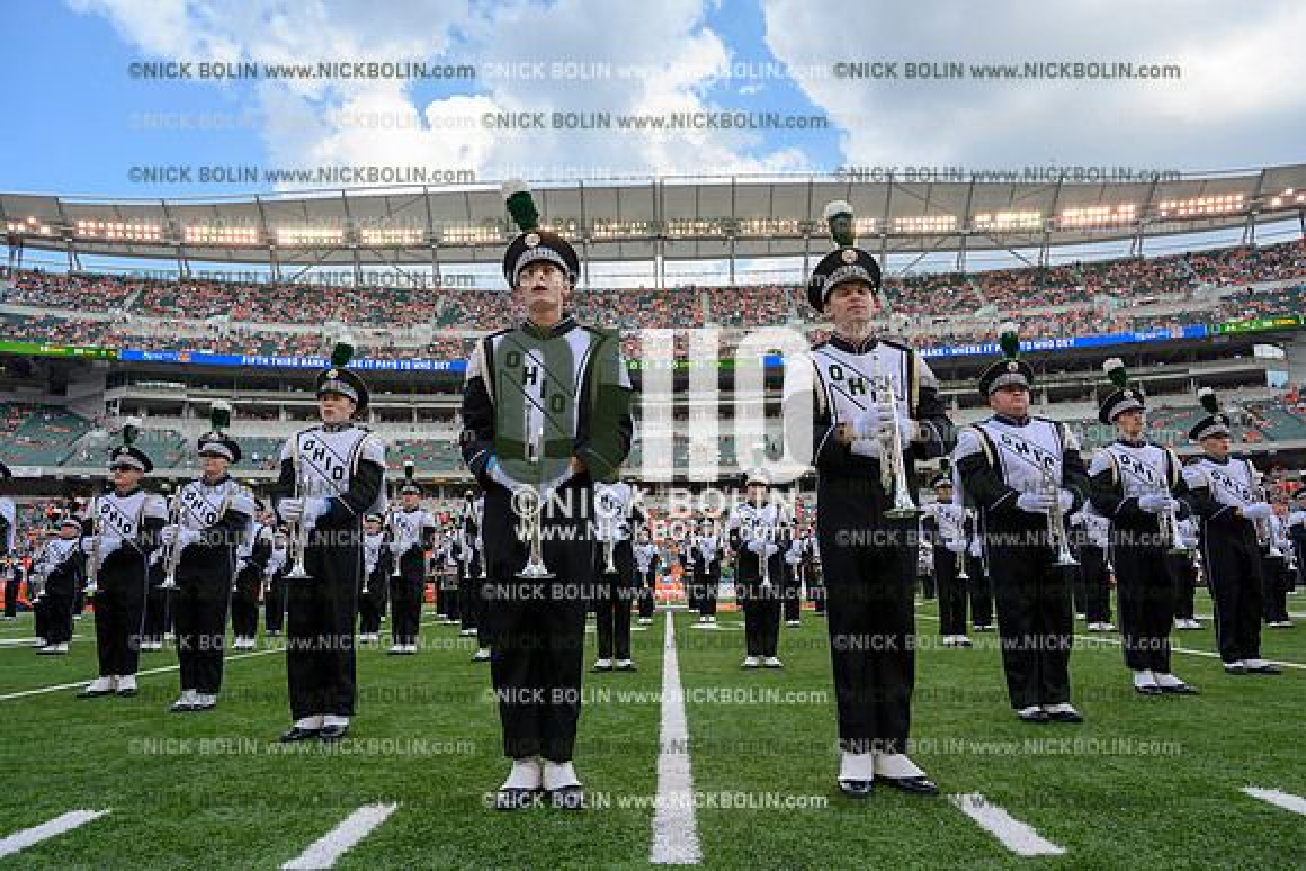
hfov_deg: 73.7
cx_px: 653
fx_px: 871
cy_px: 436
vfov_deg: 53.2
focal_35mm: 24
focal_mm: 24
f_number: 7.1
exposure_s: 1/100
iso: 80
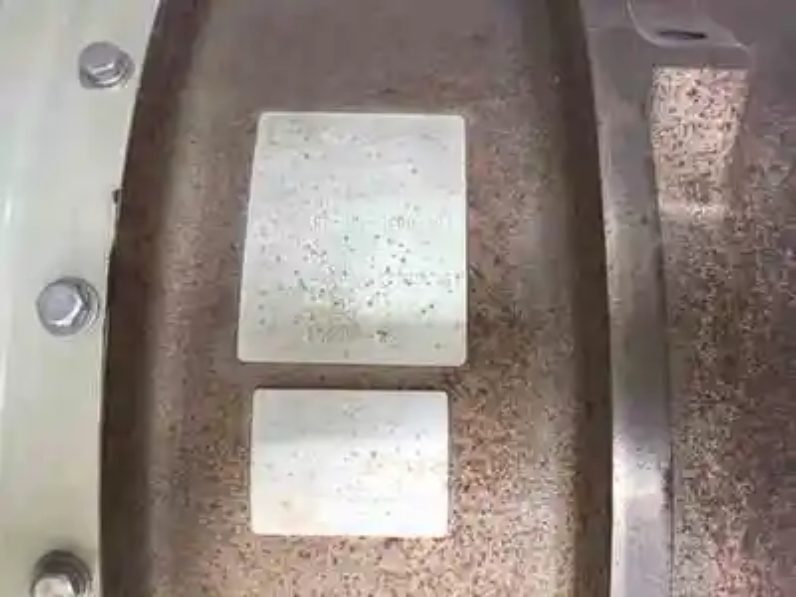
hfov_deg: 61.7
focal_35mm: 29
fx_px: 667
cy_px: 298
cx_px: 398
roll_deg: +1.1
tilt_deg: -27.5
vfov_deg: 48.2
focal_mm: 4.15
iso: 32
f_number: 2.2
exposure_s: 1/60
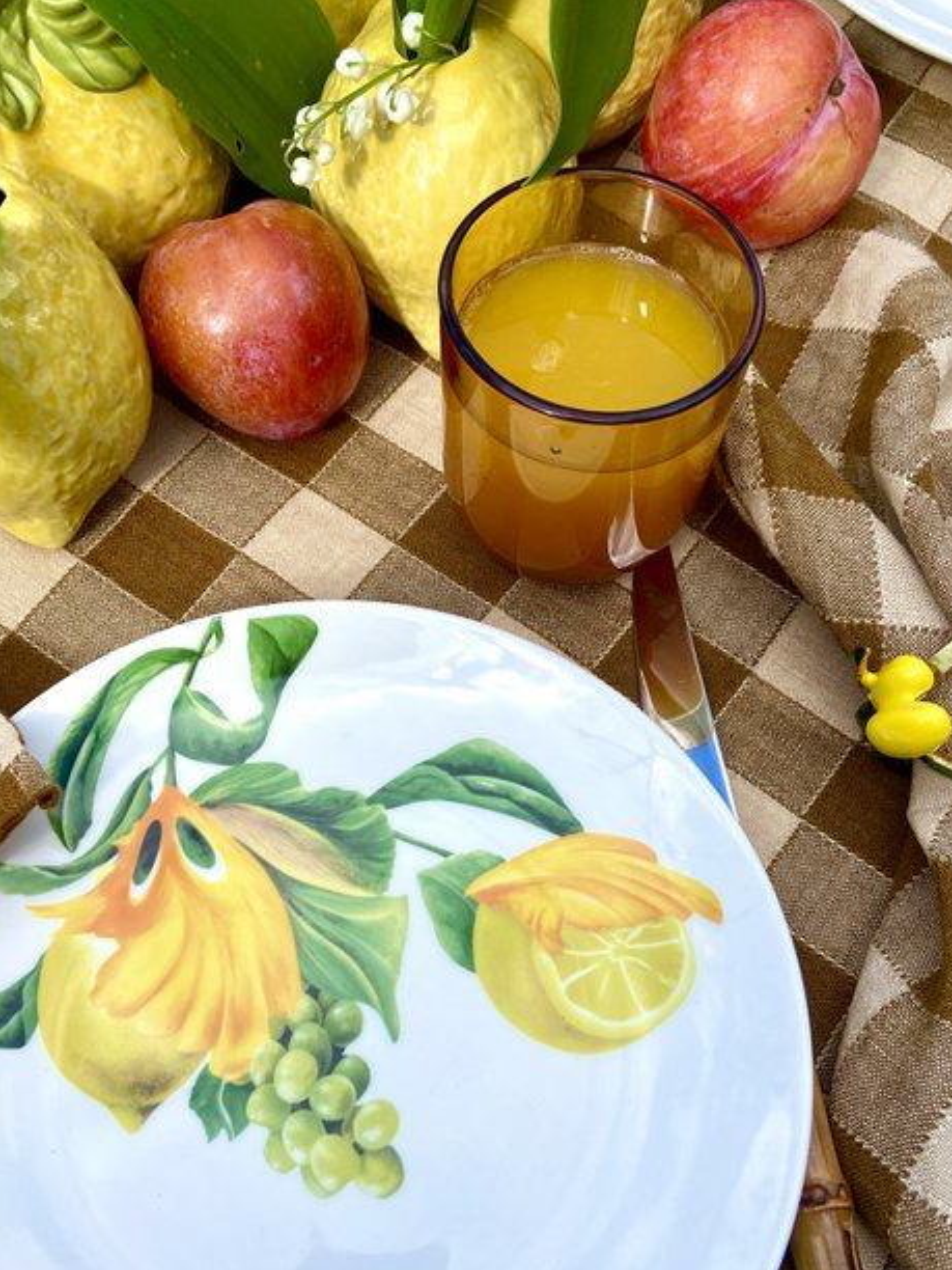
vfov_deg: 53.5
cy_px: 778
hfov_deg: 41.8
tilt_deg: -66.4
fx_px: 1247
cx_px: 454
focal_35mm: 34
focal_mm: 4.25
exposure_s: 1/1678
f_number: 1.8
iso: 32
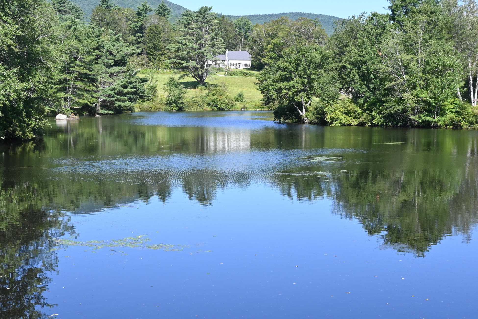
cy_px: 178
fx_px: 876
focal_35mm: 66
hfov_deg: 30.4
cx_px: 184
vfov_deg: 20.6
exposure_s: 1/250
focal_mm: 28
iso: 100
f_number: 5.6
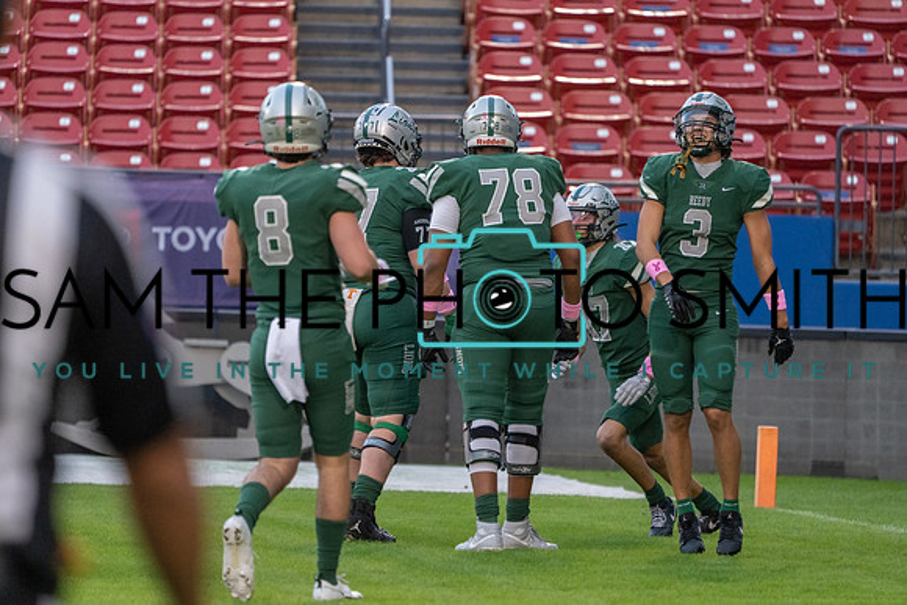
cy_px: 302
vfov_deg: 3.6
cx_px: 454
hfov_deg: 5.4
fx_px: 9626
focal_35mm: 382
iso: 5000
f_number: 5.6
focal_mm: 382
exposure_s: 1/1250
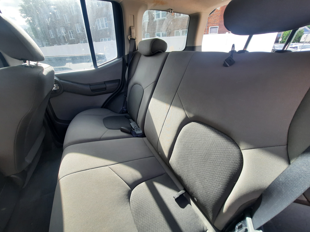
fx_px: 116
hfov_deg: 106.2
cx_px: 155
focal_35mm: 13
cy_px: 116
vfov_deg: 89.9
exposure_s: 1/60
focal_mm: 1.74
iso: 40
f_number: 2.2
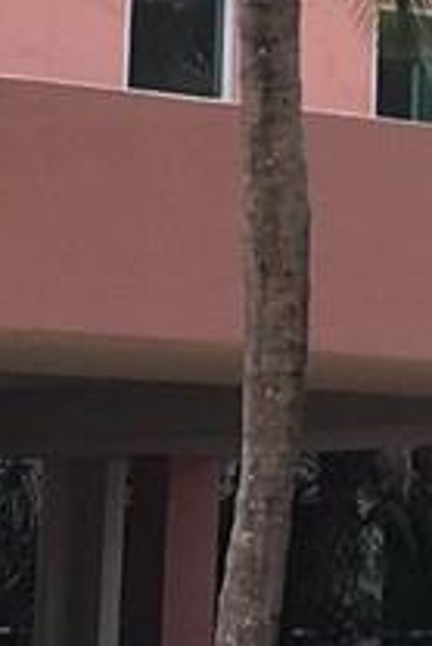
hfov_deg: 5.8
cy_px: -345
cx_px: 780
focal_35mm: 232
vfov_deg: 8.6
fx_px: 4169
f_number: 2.2
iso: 25
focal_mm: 4.15
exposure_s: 1/513
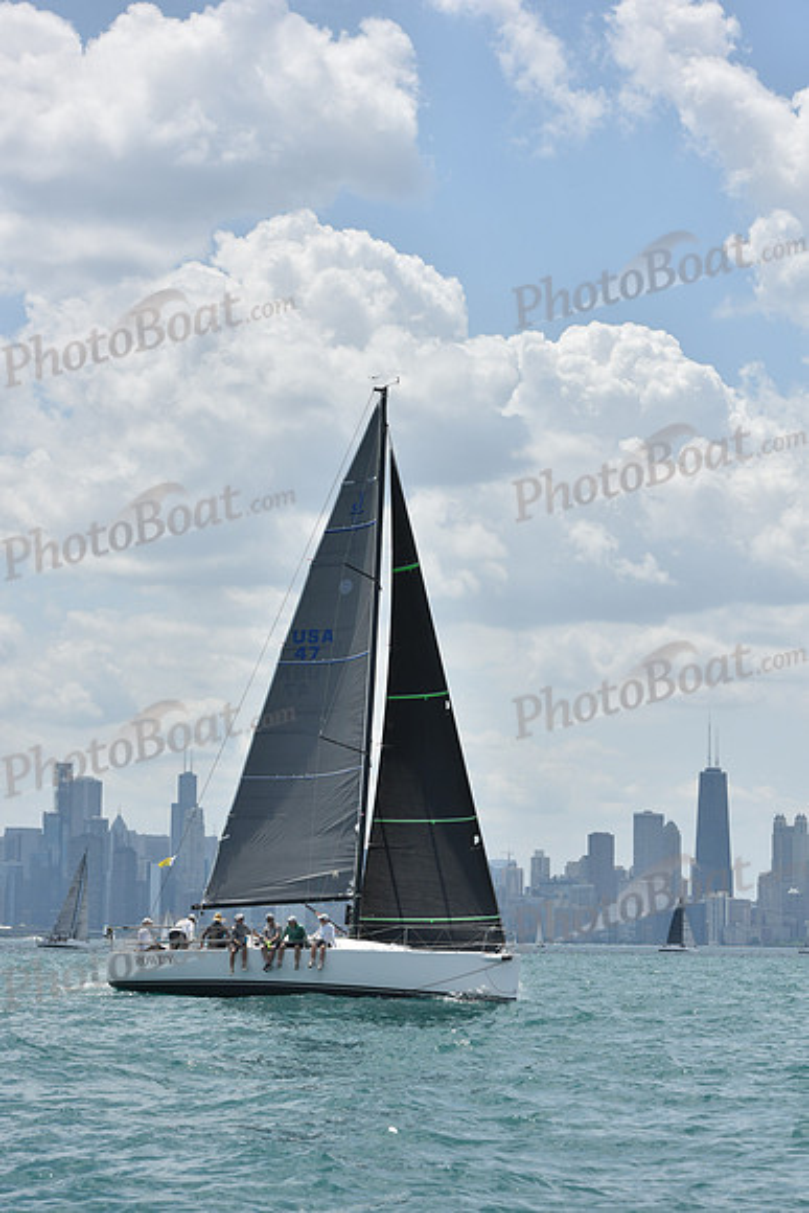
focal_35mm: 92
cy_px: 606
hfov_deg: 14.9
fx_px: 3099
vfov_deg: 22.1
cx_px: 404
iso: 250
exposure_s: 1/1250
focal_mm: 92
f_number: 9
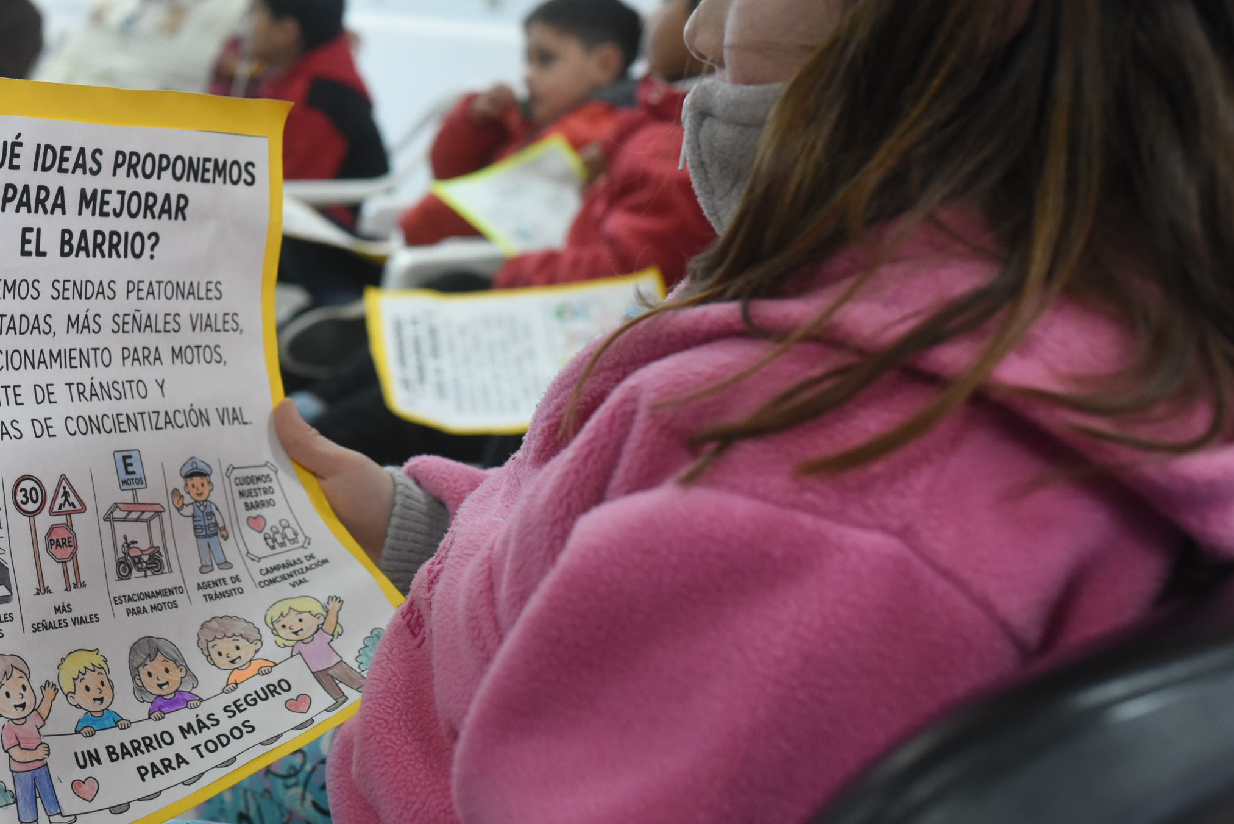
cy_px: 310
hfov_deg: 37.5
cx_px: 348
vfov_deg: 25.9
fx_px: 1783
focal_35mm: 52
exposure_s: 1/320
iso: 3200
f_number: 5
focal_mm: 35
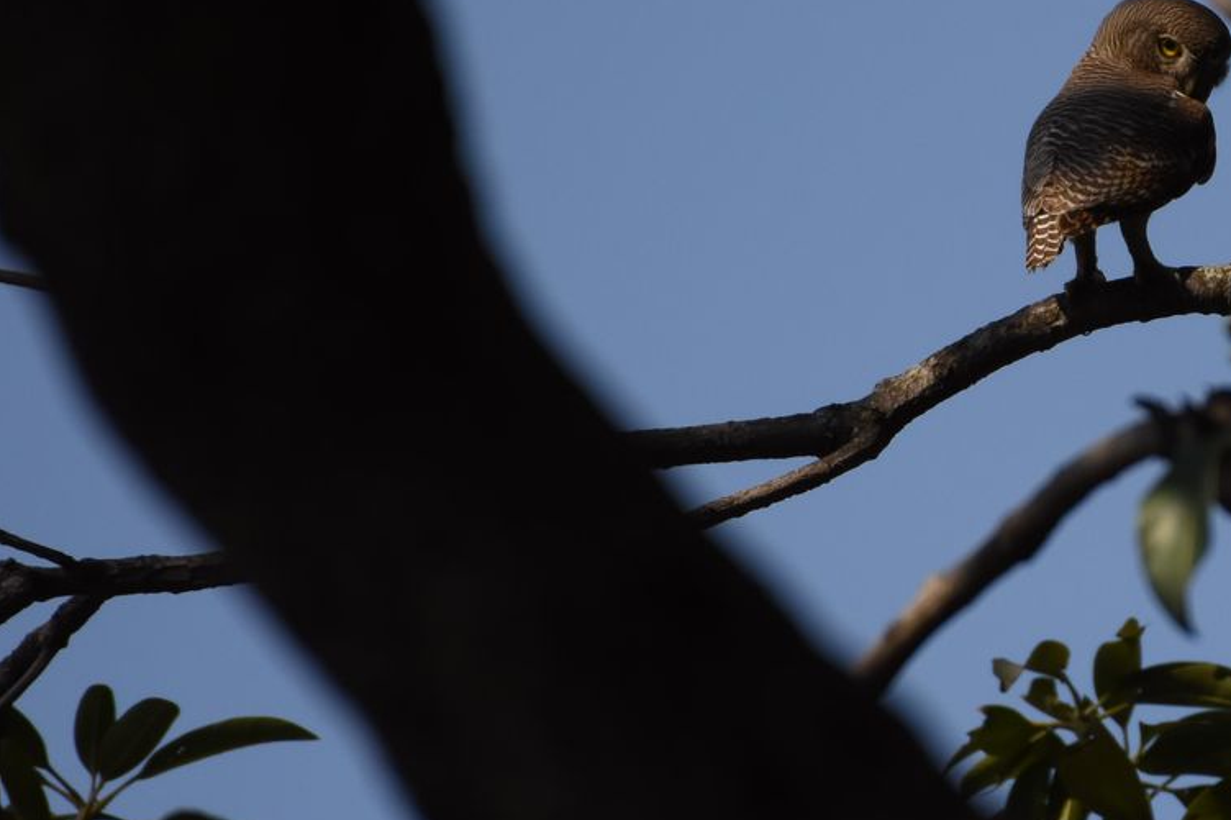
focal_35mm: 1598
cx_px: 1203
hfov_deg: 1.3
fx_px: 54616
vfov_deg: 0.9
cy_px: 210
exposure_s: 1/4000
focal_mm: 500
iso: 800
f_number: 5.6
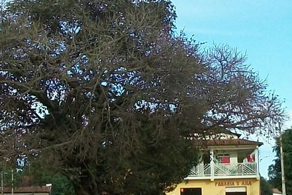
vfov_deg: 9.5
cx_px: 122
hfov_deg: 14.1
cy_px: 57
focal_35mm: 145
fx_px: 1176
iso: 80
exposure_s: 1/640
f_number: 2.9
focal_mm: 5.7
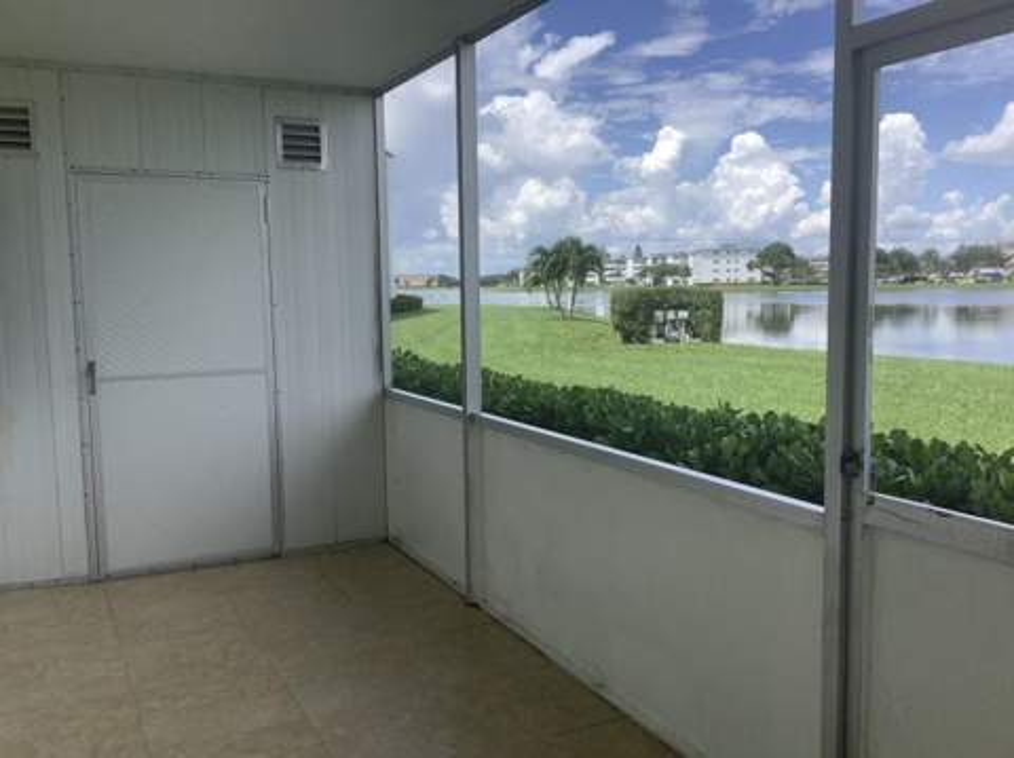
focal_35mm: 31
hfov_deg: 58.4
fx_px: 907
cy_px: 379
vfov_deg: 45.4
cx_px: 507
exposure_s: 1/684
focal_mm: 3.3
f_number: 2.4
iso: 25
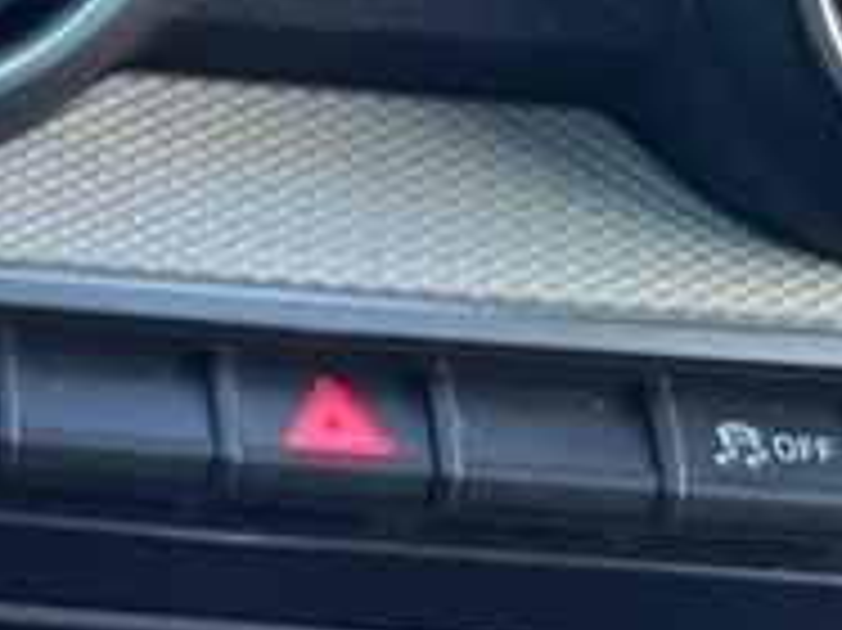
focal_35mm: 200
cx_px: -1666
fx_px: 4862
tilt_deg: -31.9
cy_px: 194
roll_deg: +0.4
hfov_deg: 8.4
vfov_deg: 7.4
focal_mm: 5.96
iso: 160
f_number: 1.6
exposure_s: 1/54
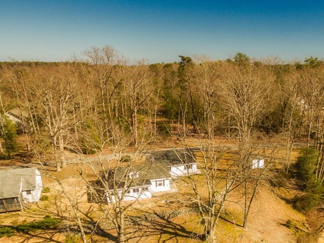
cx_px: 222
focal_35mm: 36
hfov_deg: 50.3
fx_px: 337
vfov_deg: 38.3
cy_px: 191
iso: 100
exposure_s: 1/220
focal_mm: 3.61
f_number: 2.8
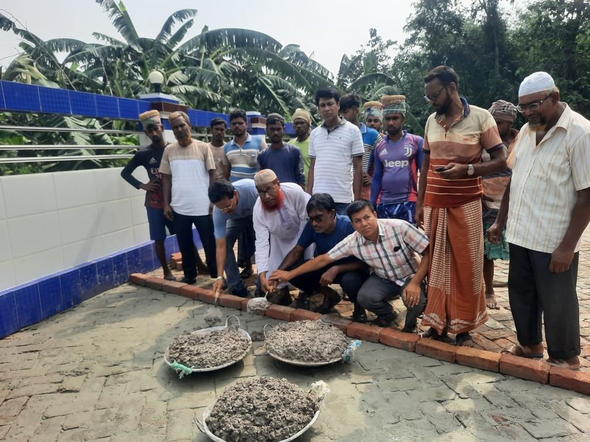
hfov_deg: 69.4
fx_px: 426
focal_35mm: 25
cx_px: 295
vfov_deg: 54.9
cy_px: 221
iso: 32
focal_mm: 4.6
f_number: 2
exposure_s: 1/430
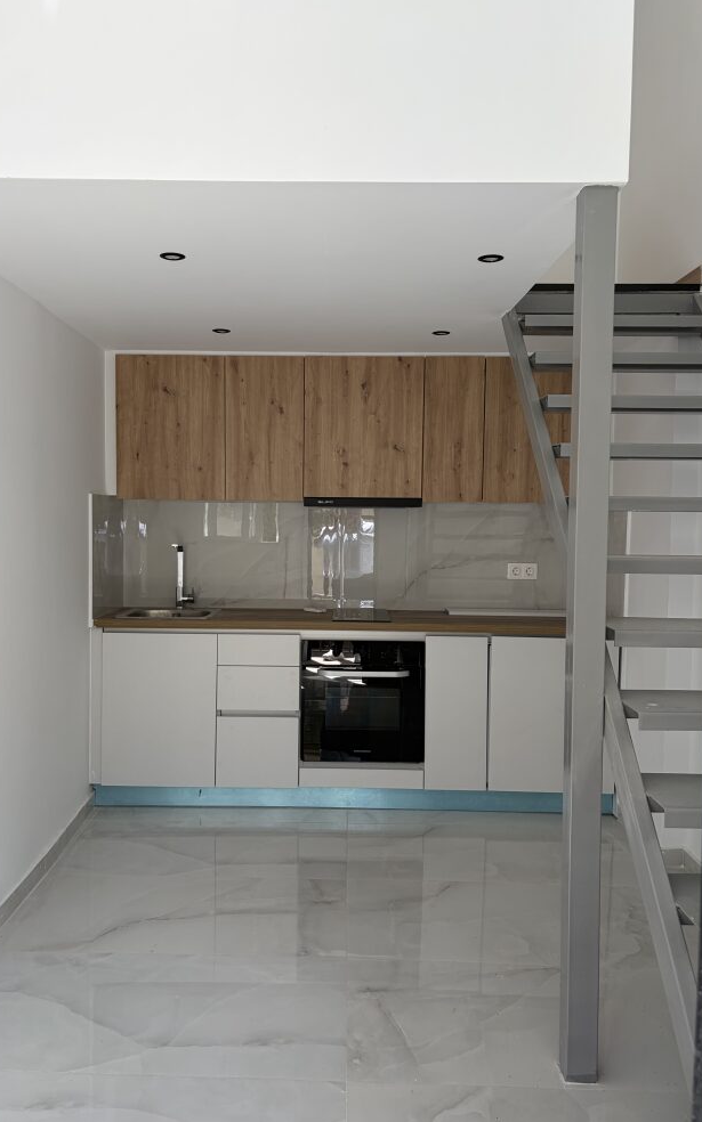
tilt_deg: -2.2
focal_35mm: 28
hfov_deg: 44.5
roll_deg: -0.7
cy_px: 566
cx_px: 321
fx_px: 857
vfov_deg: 66.5
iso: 40
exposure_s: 1/189
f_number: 1.6
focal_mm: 5.96
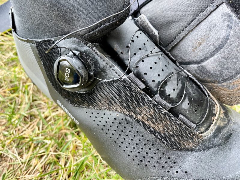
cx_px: 120
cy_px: 90
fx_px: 180
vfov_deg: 53.1
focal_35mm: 26
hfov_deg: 67.3
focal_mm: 5.1
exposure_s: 1/121
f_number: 1.6
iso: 64
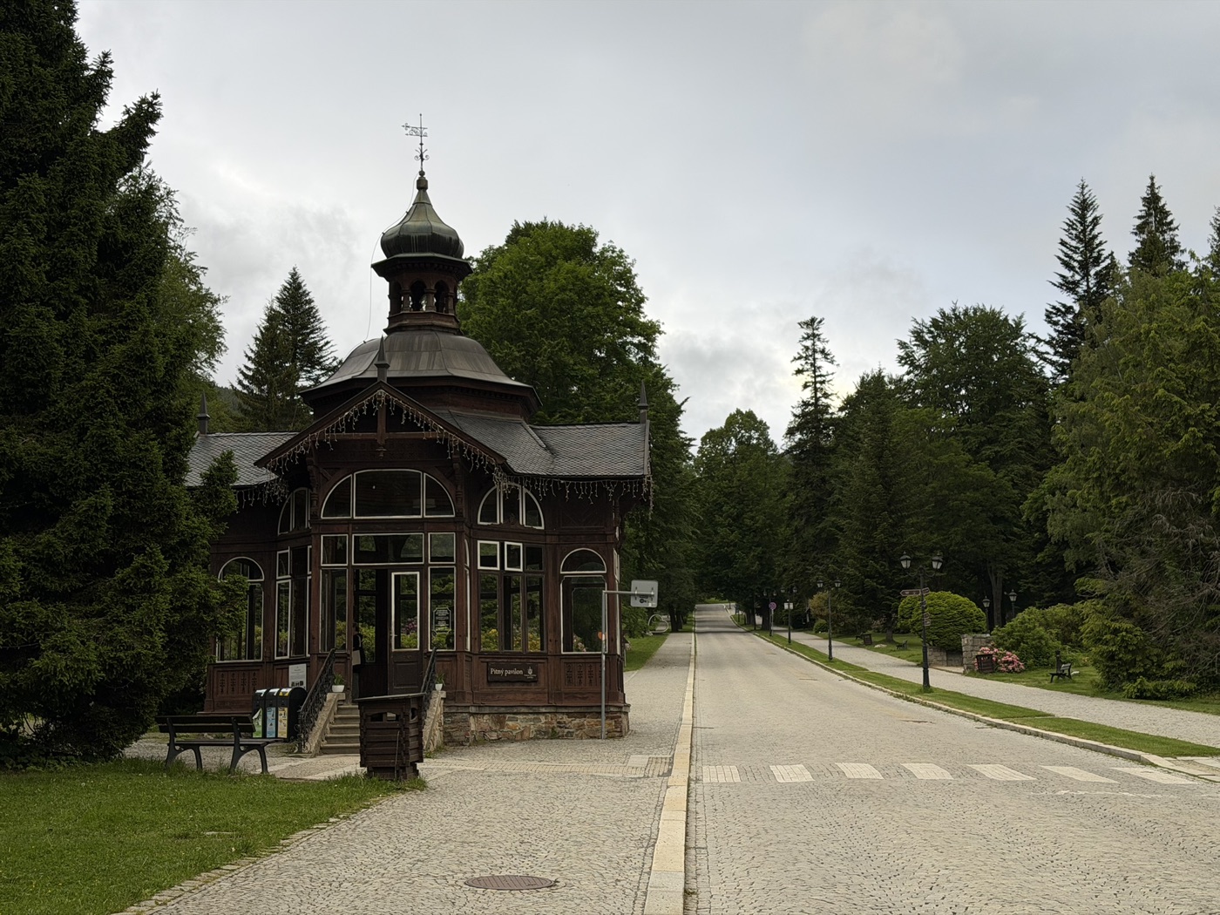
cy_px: 458
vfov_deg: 30.3
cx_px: 610
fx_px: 1692
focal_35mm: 48
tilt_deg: +8.3
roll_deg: +0.6
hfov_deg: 39.7
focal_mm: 6.76
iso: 64
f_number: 1.78
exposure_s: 1/509
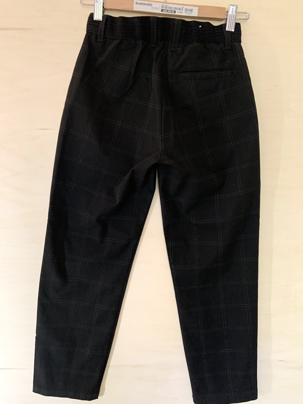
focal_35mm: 26
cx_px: 152
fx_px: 303
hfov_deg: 53.1
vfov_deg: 67.3
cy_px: 202
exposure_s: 1/40
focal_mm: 4.25
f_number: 1.8
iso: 400
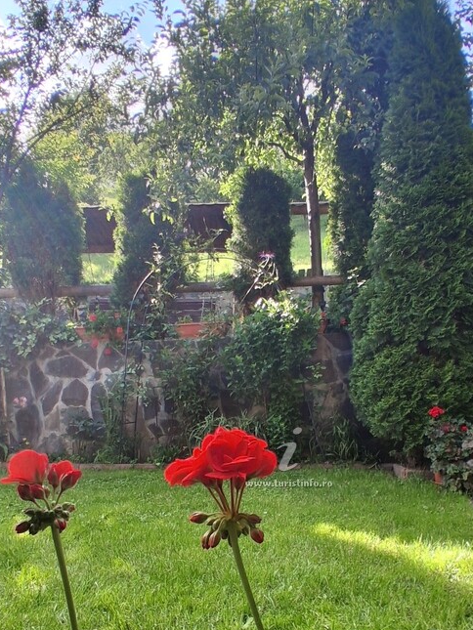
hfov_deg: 51.2
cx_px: 271
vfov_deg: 63.1
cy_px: 438
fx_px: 492
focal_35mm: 27
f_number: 2.2
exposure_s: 1/214
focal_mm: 1.4
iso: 50
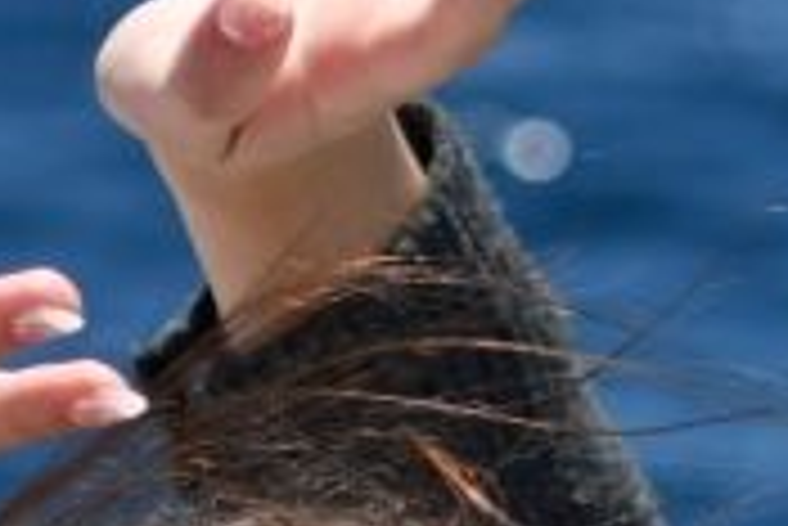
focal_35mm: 274
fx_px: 6002
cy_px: 834
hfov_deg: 7.5
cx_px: 477
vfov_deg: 5.0
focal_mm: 60
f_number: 4.5
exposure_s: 1/8000
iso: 560
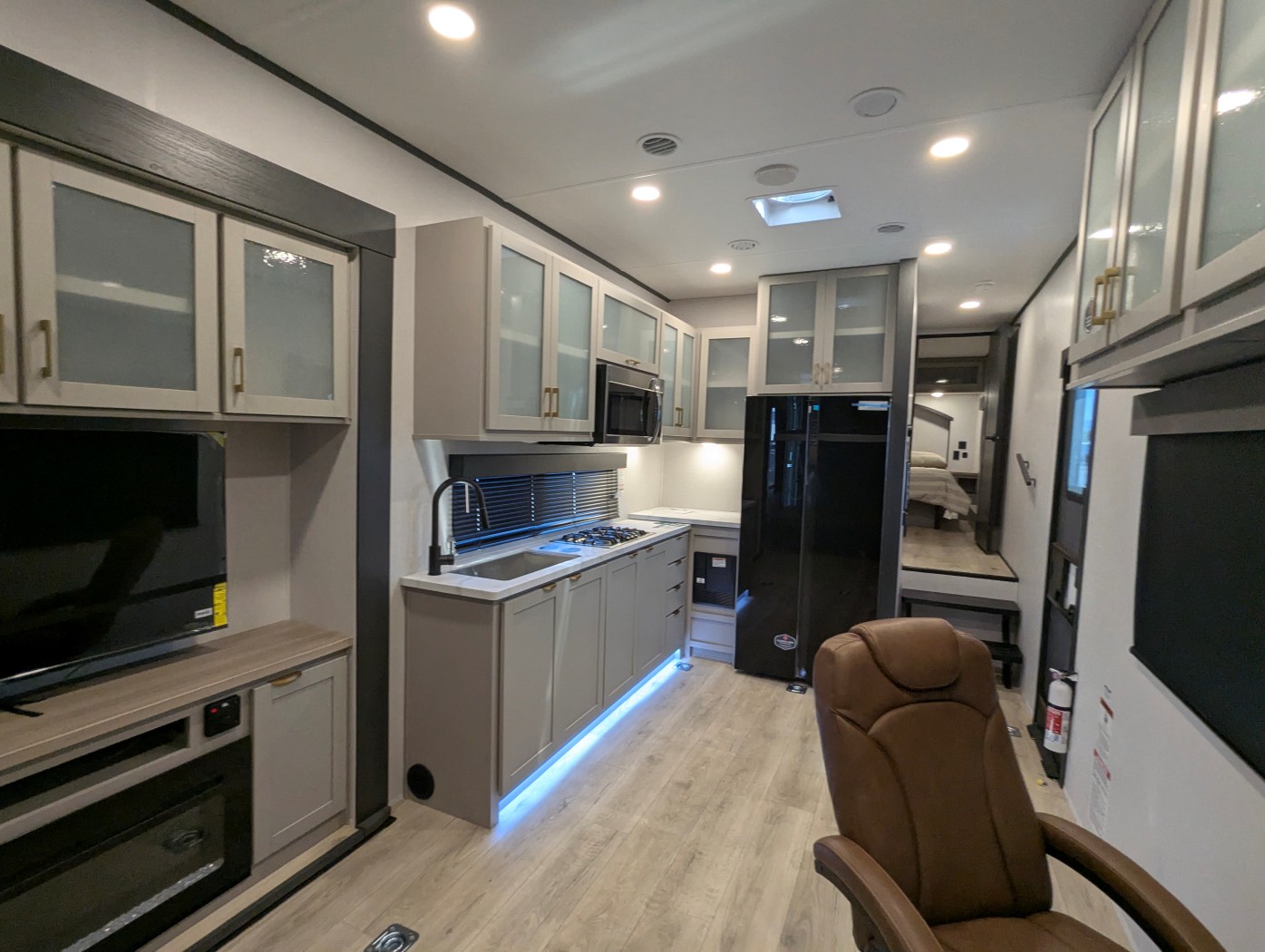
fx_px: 585
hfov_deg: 94.4
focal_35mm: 16
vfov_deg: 78.2
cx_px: 632
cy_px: 476
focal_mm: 2.35
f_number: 2.2
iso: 178
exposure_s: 1/87.5
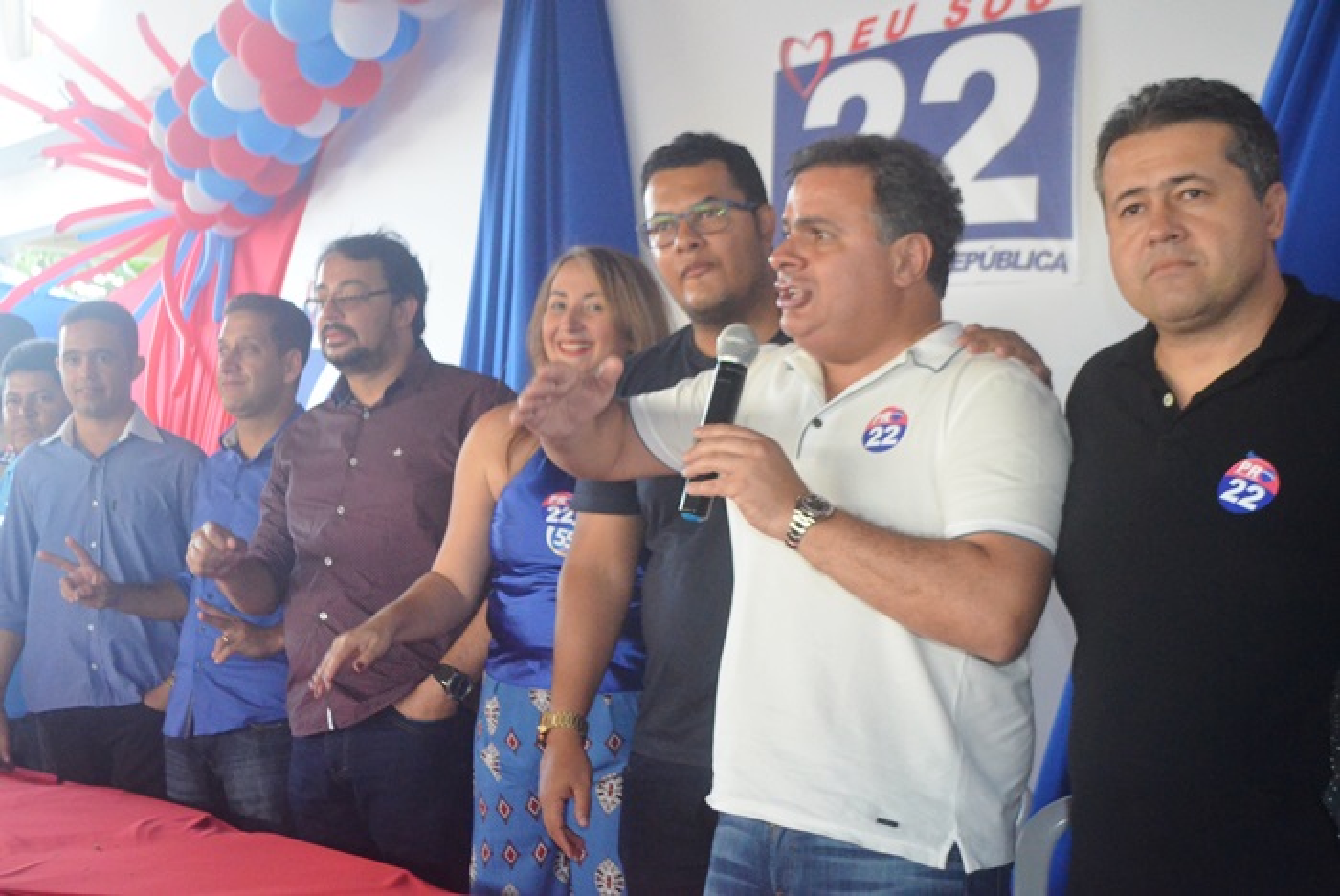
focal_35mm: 51
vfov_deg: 26.5
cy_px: 448
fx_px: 1900
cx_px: 670
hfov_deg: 38.9
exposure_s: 1/200
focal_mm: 34
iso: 3600
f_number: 5
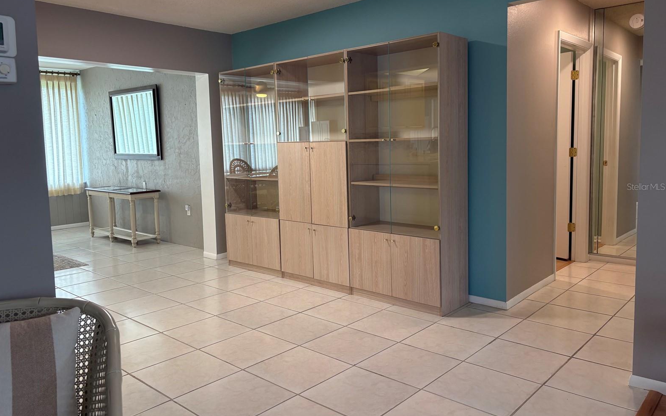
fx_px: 508
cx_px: 329
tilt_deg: -4.8
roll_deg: +0.8
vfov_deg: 44.5
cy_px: 186
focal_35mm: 28
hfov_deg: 66.5
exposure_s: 1/60
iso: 100
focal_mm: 5.96
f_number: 1.6
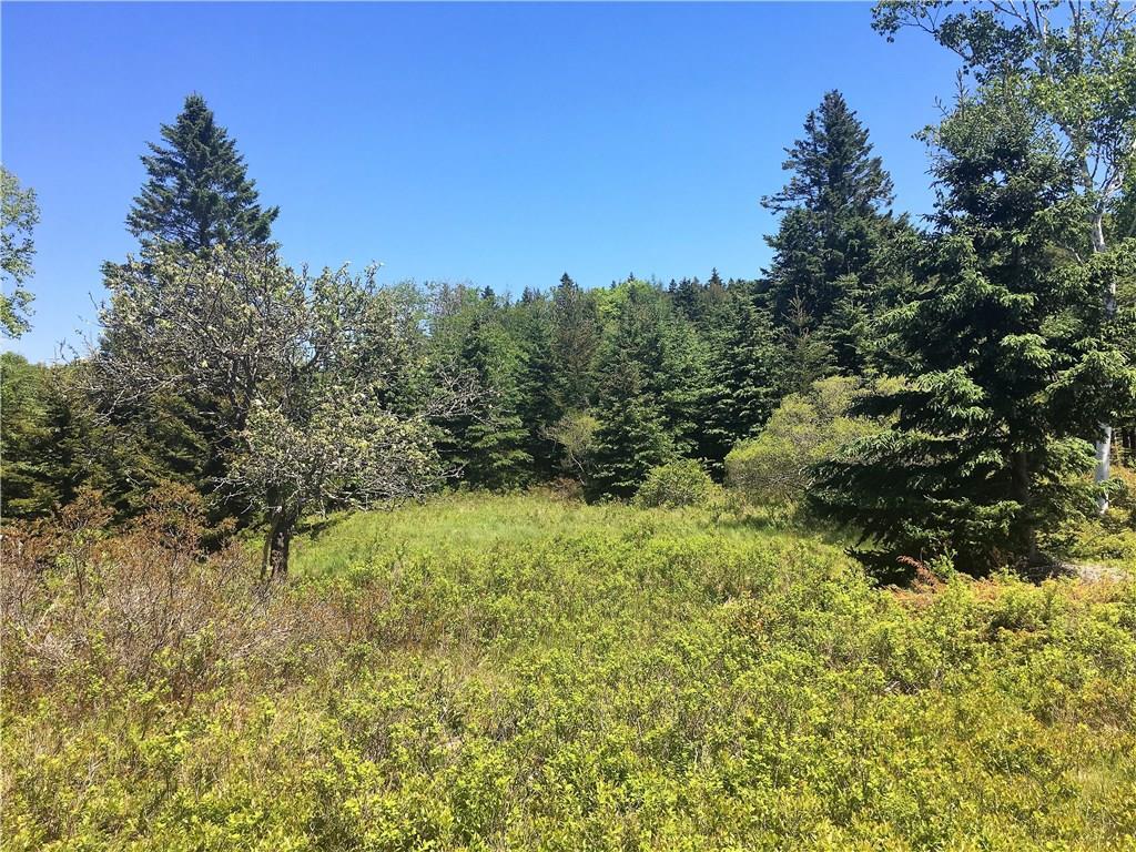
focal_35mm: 29
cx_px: 568
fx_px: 952
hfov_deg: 61.7
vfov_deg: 48.2
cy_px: 426
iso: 25
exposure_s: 1/1012
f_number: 2.2
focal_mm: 4.15
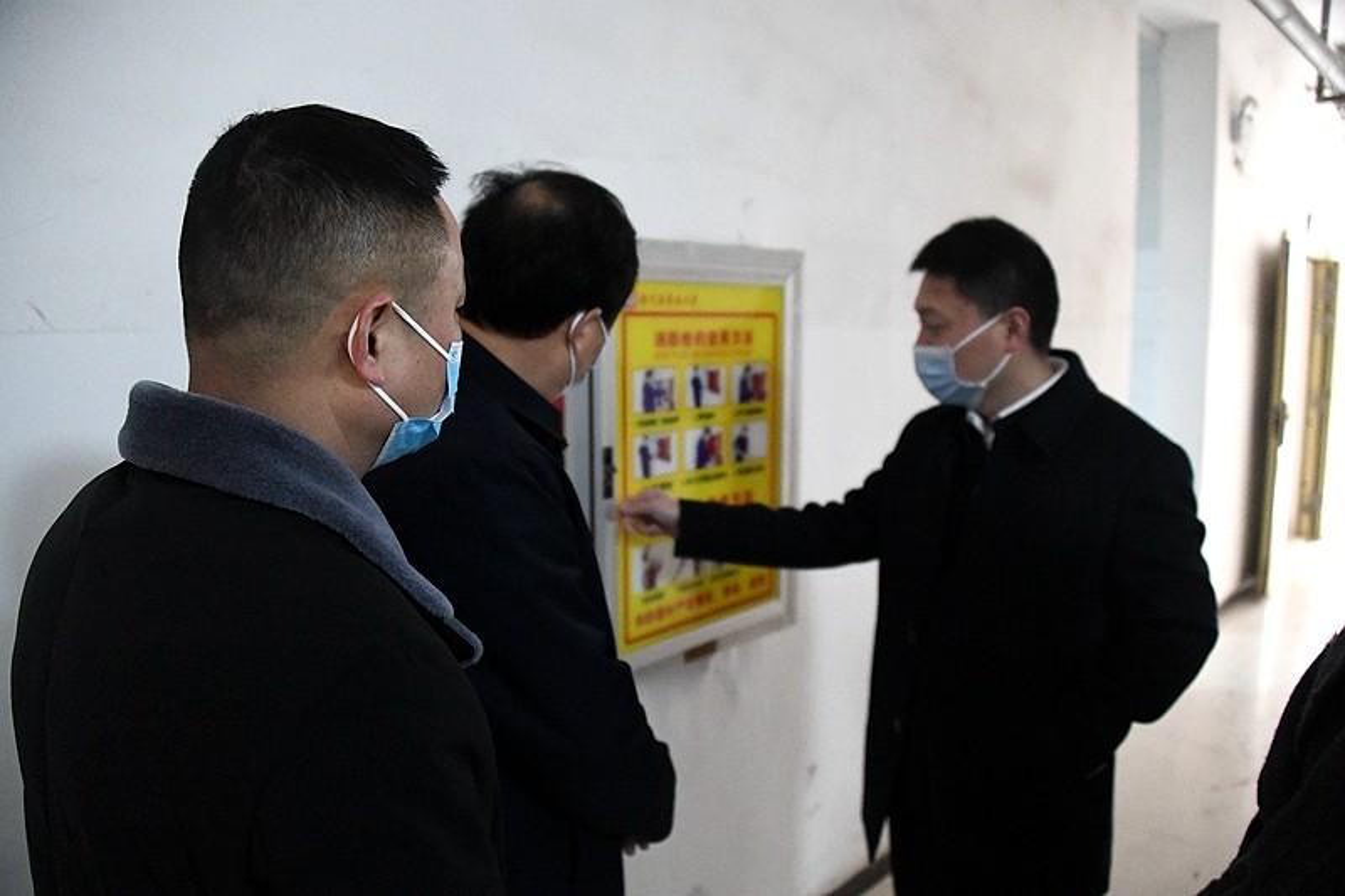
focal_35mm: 28
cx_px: 672
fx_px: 1046
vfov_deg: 46.4
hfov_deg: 65.5
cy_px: 448
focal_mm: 28
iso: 12800
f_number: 3.5
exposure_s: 1/500
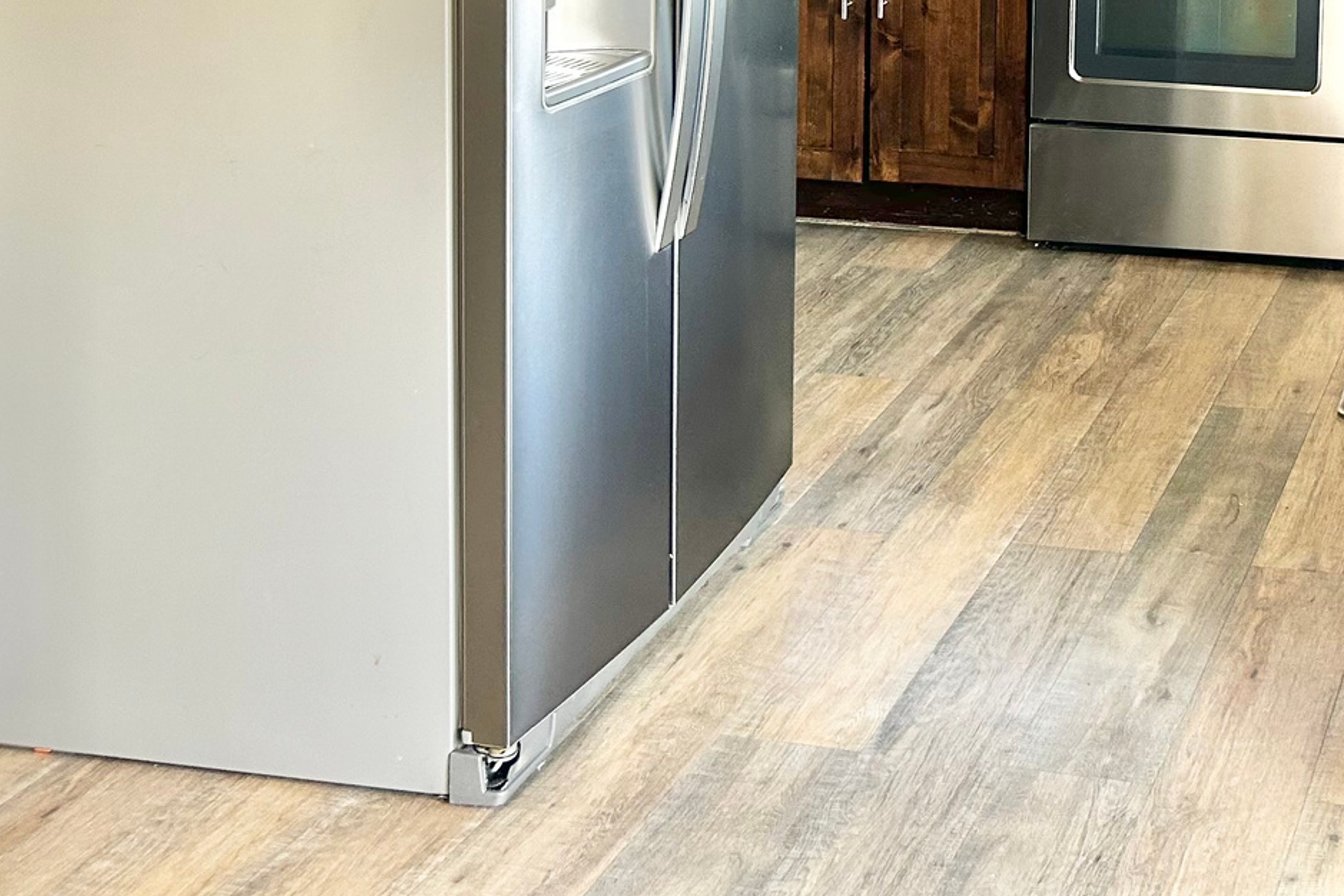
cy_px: -186
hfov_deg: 31.7
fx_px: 2202
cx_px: 1300
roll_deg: -1.2
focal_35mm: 59
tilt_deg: -4.9
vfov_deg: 21.3
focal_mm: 5.7
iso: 100
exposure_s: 1/60
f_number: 1.5
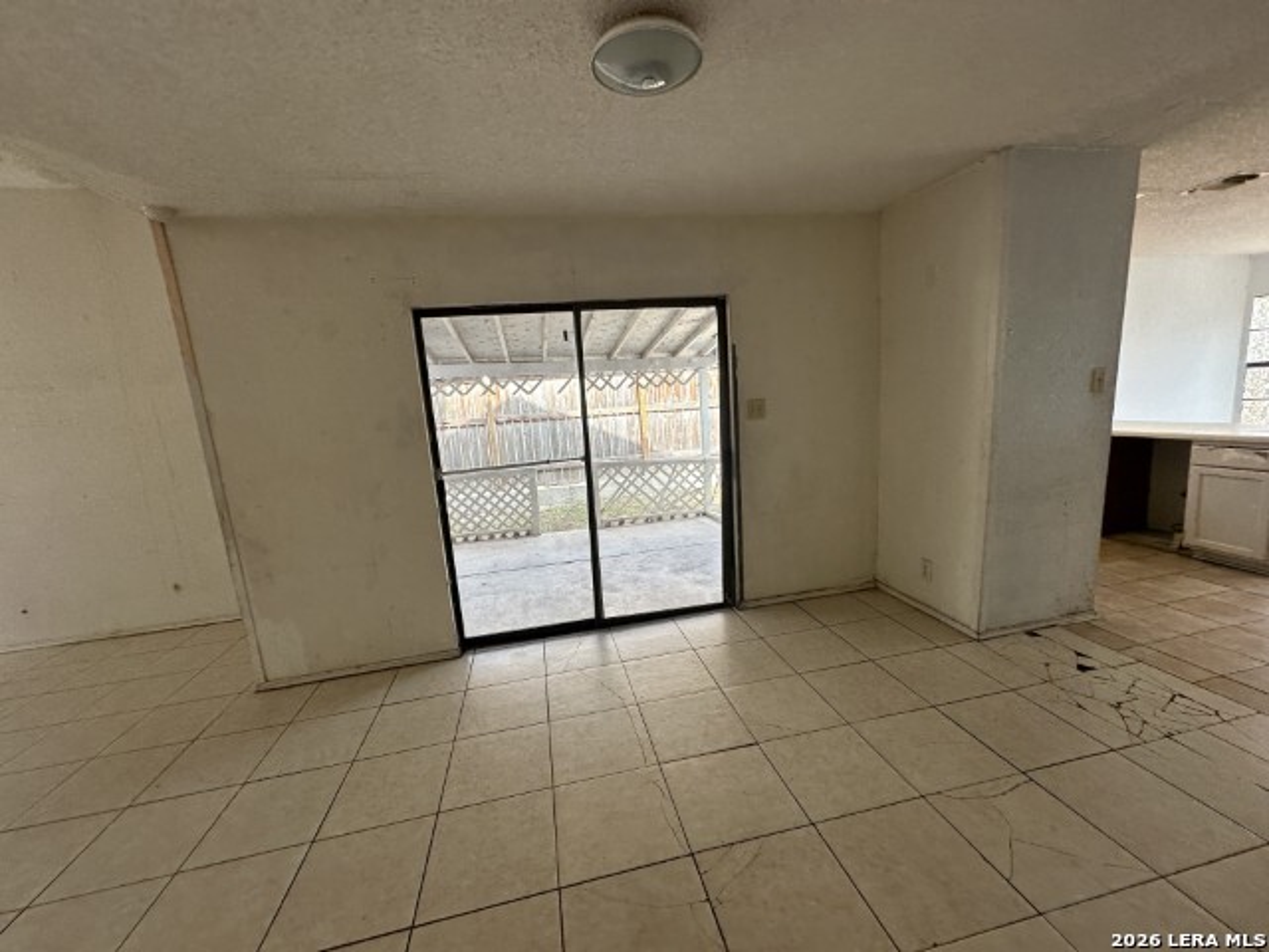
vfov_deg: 85.7
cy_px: 476
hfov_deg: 102.1
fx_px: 513
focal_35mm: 14
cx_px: 634
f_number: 2.2
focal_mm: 2.22
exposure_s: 1/99
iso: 50
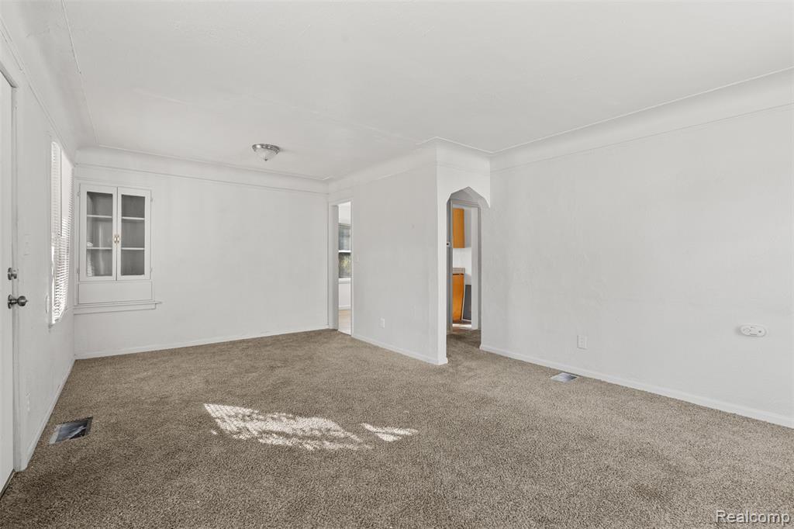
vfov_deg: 73.7
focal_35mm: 16
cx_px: 397
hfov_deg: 96.8
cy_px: 264
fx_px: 353
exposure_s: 1/6
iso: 400
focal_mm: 16
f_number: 8
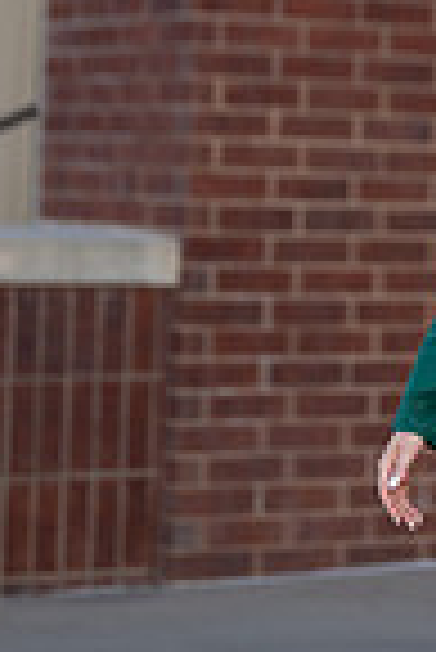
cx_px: 553
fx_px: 2809
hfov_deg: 8.8
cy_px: -81
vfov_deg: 13.0
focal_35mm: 155
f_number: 1.2
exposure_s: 1/1000
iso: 320
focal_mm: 50
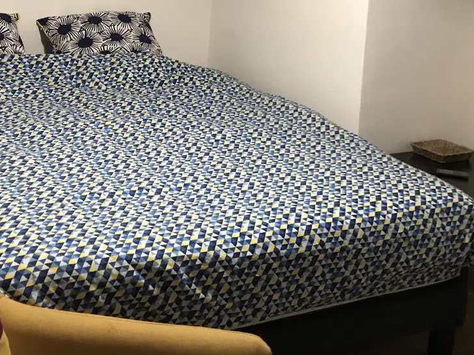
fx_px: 836
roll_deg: -4.0
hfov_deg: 31.6
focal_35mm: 61
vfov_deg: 23.1
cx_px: 199
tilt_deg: -5.9
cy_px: 5
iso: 100
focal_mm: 3.99
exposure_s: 1/17
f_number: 1.8
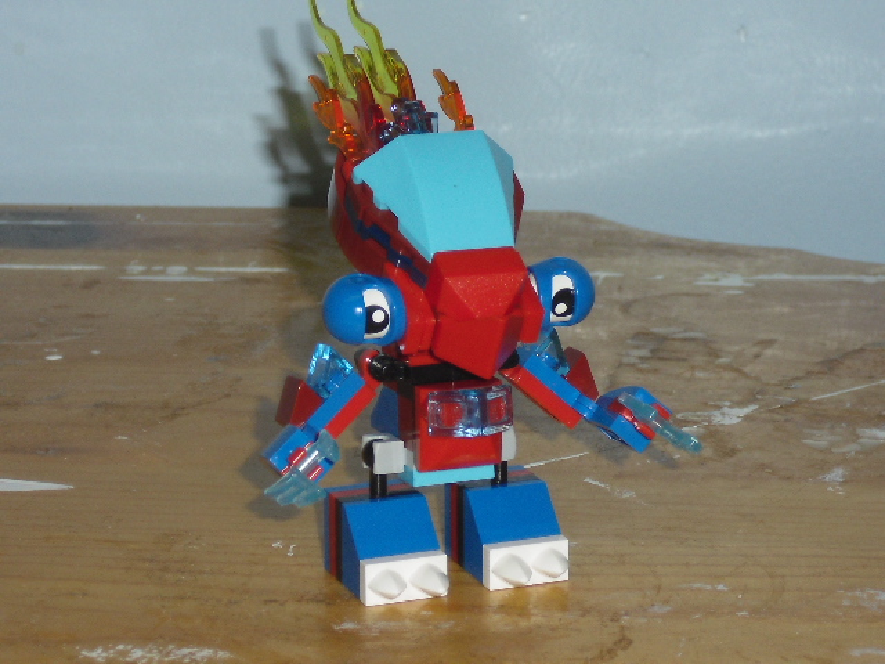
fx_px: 2684
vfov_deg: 14.1
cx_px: 442
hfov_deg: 18.7
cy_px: 332
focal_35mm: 105
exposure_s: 1/60
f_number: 5.6
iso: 200
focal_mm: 18.9
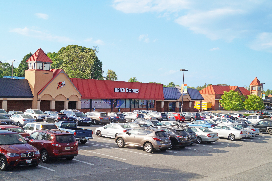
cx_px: 136
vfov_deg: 31.9
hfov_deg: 46.4
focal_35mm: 42
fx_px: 317
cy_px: 90
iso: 100
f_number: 11
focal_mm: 28
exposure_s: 1/160
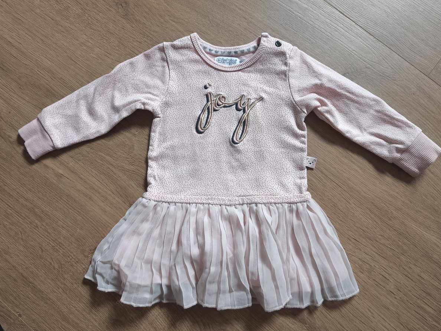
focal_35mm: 24
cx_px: 224
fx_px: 306
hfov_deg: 71.6
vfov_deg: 56.8
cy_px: 169
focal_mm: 6.57
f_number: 1.6
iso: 640
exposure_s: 1/50
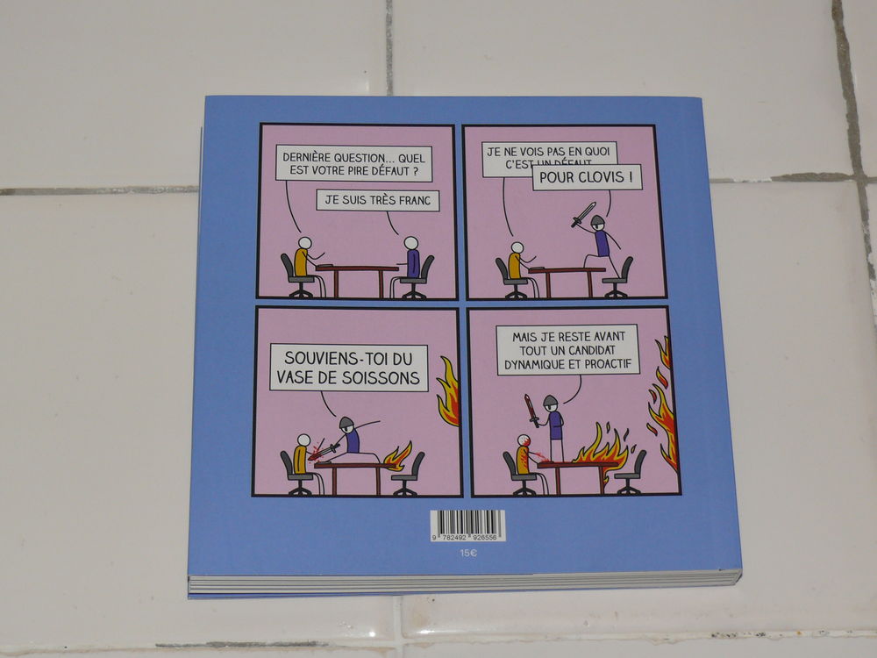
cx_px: 438
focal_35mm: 85
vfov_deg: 17.4
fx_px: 2153
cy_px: 329
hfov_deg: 23.0
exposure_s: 1/30
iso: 100
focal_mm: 13.5
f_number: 3.2
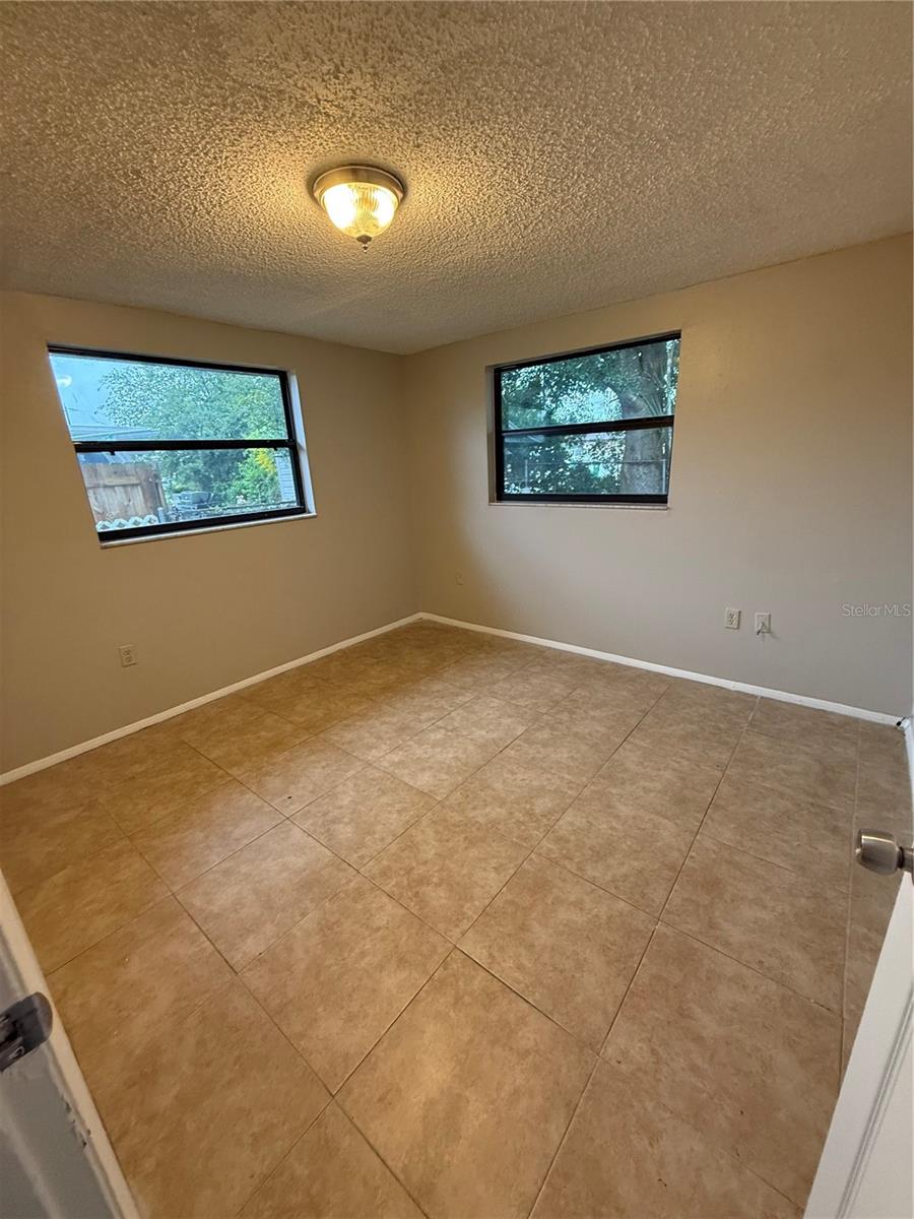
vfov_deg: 102.1
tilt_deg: -15.4
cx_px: 457
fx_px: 493
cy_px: 610
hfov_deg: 85.7
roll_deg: +1.9
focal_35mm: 14
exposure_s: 1/60
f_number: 2.2
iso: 400
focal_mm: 2.22
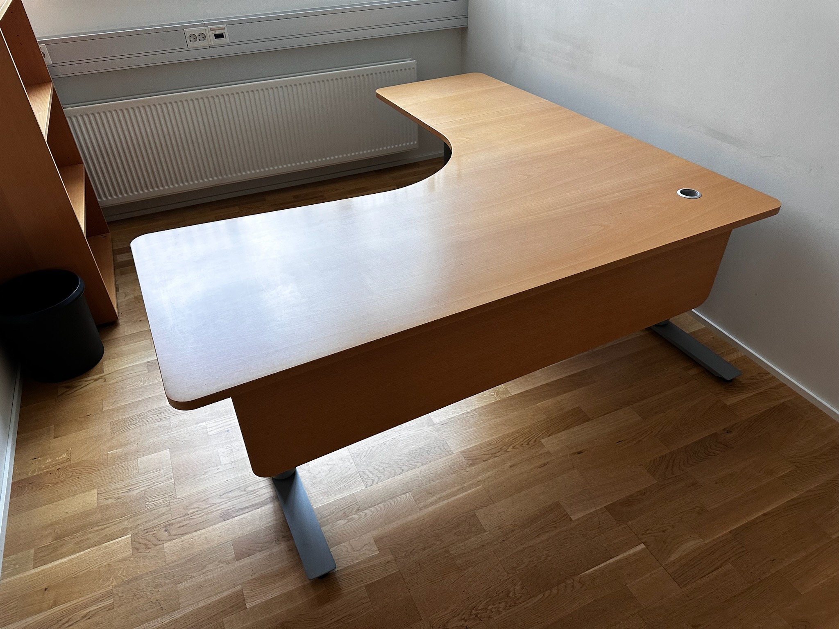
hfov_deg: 71.6
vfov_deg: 56.8
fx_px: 582
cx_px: 420
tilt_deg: -35.6
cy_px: 314
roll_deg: -1.4
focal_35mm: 24
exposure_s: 1/100
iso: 250
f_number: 1.78
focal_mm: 6.86
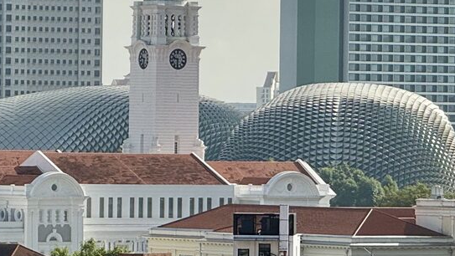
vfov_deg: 3.2
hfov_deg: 5.6
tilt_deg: +0.7
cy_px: 97
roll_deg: -0.3
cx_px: 243
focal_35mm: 385
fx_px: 4647
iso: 50
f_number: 2.8
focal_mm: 15.66
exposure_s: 1/2817
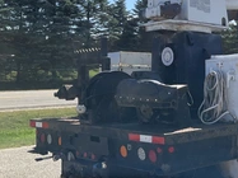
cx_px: 249
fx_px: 426
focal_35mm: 62
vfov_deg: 23.6
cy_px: 86
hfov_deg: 28.8
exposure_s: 1/1730
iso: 25
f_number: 1.8
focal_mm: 3
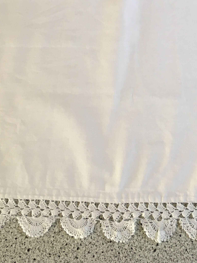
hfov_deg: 26.2
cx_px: 149
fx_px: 417
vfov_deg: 33.0
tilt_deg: -69.6
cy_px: 21
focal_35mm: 55
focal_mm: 4.15
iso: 32
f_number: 2.2
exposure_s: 1/33
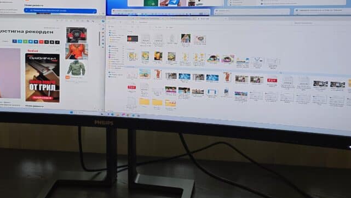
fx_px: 372
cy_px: 65
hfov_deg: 50.1
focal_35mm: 40
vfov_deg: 29.5
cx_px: 136
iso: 125
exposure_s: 1/180
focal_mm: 6.3
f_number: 1.7
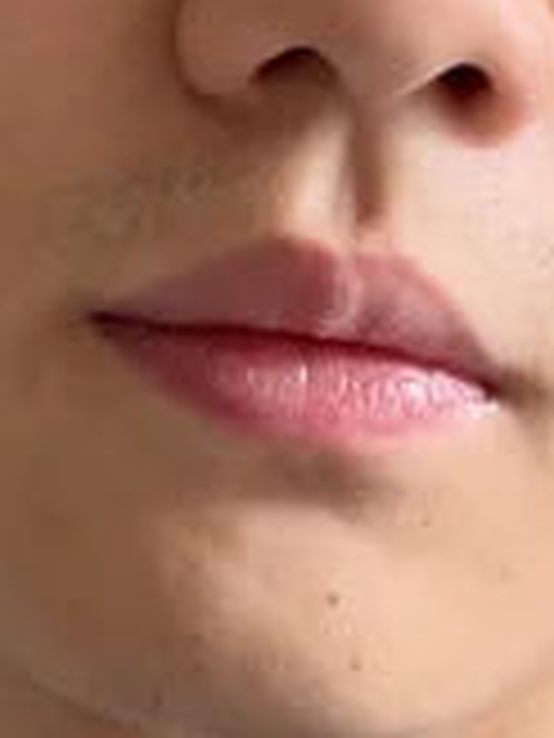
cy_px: 106
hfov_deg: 9.5
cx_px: 176
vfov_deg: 12.6
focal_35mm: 156
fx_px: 3329
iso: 80
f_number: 1.9
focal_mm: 2.71
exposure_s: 1/65
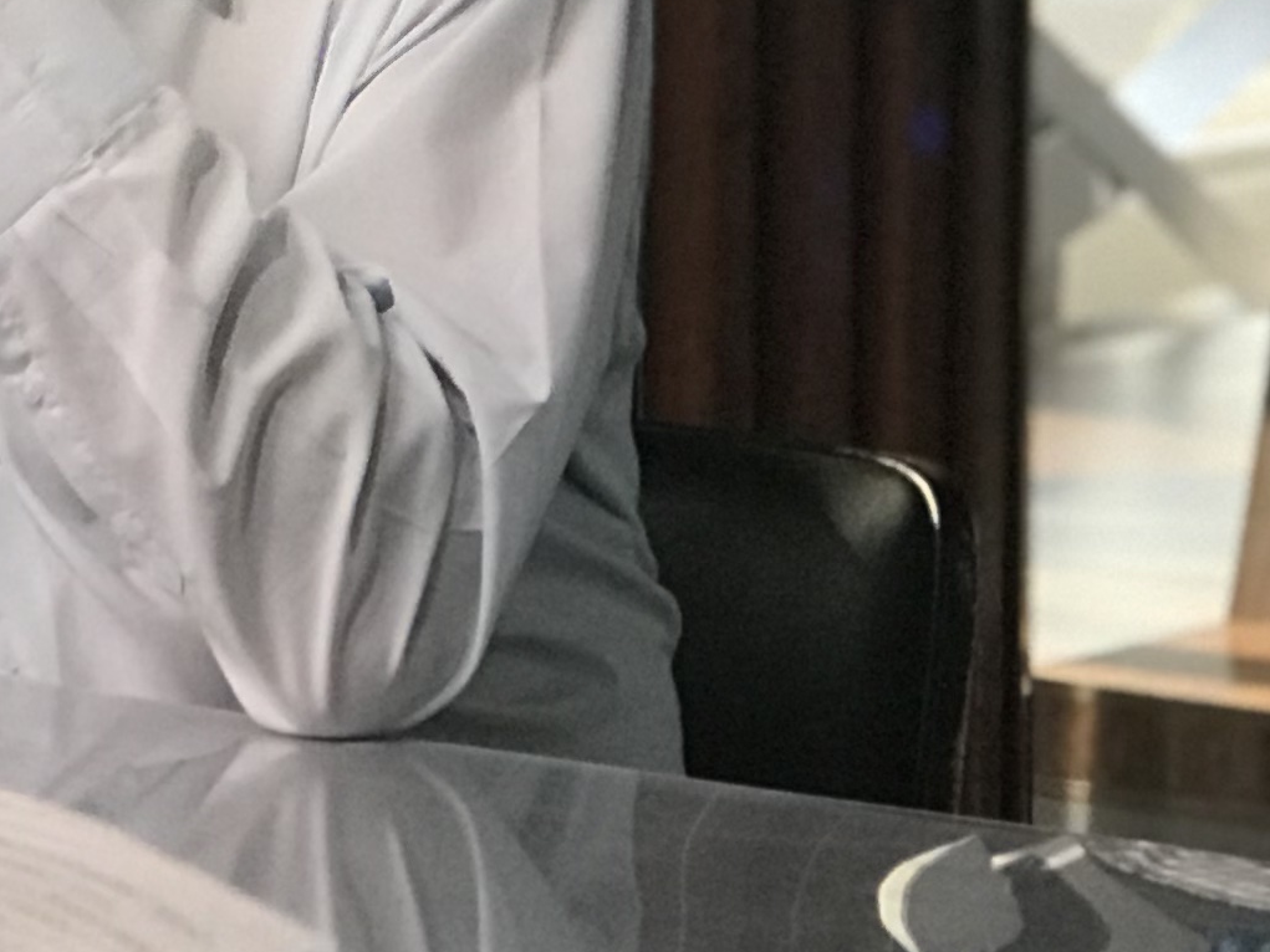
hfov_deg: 8.7
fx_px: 8256
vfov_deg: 6.6
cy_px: -43
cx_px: 17
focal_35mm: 225
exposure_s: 1/60
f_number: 2.8
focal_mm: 6.6
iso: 80
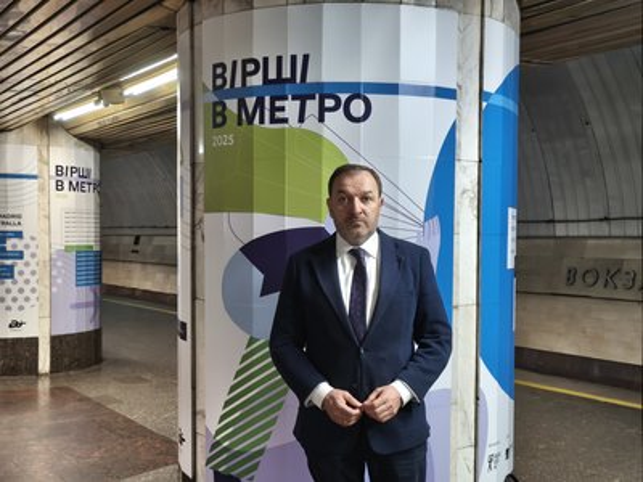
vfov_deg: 35.1
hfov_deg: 45.8
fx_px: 762
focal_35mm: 41
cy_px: 241
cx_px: 322
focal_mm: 5.35
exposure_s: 1/50
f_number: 1.7
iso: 640
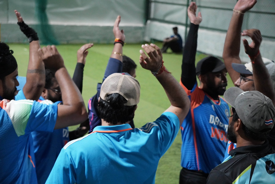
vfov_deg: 16.6
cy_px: 92
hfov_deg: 24.6
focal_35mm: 82
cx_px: 138
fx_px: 631
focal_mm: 55
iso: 5000
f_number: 4.5
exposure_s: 1/200
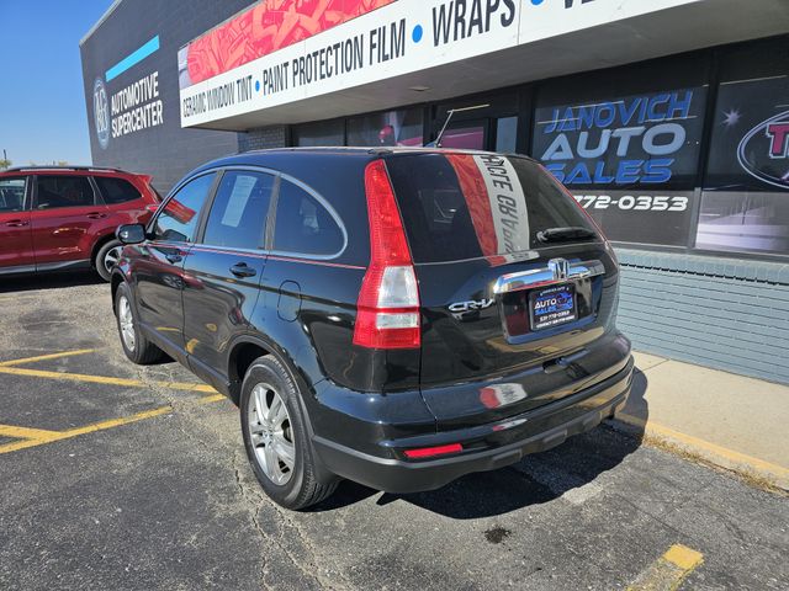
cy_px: 296
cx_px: 394
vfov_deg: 58.9
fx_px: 524
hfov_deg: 73.9
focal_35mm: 23
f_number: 1.7
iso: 10
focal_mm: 6.3
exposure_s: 1/818
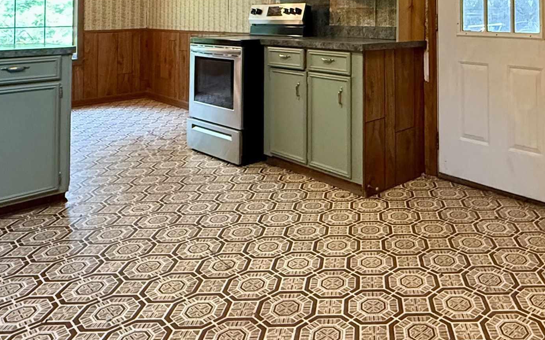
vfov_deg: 34.6
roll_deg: +0.6
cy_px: -6
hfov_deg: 56.3
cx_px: 382
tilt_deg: +3.0
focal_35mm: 33
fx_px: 490
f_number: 2.2
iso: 800
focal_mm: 2.22
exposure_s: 1/60
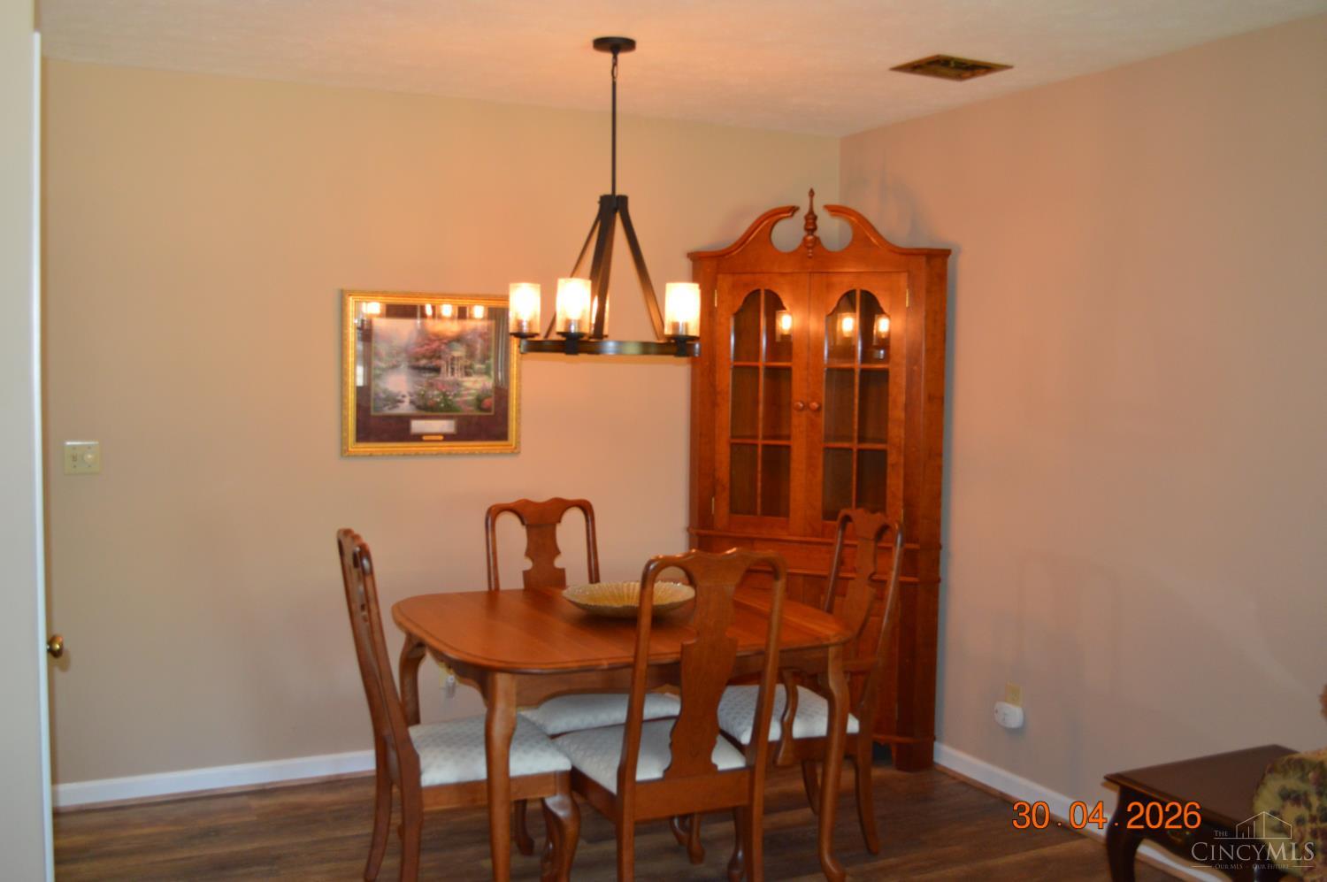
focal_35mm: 33
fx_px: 1215
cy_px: 441
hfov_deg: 57.3
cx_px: 664
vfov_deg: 39.9
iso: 900
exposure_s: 1/60
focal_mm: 22
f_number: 4
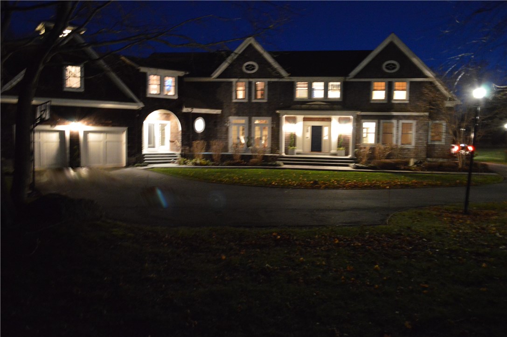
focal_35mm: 27
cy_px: 168
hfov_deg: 67.4
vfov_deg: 47.8
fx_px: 380
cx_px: 254
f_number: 3.5
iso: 3200
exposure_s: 1/2
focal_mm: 18
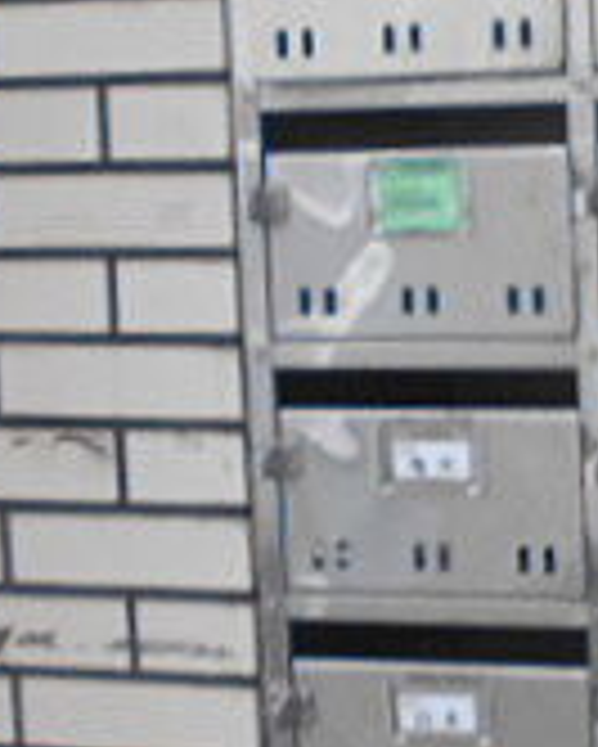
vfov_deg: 19.5
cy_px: 500
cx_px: 940
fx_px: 2166
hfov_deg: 14.5
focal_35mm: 98
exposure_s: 1/30
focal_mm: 4.6
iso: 140
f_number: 3.2
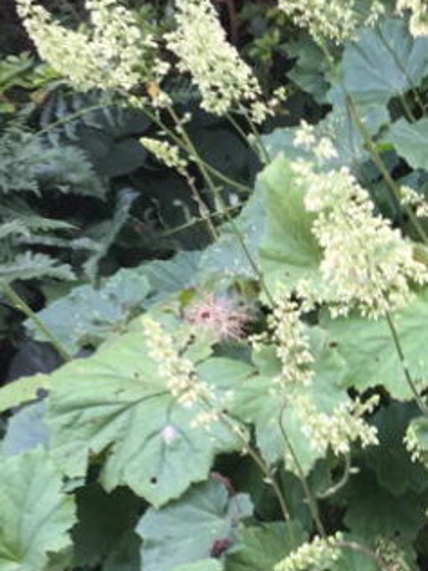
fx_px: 1550
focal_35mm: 94
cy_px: 482
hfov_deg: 14.7
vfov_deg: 20.6
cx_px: 636
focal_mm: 4.15
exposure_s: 1/60
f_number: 2.2
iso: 40
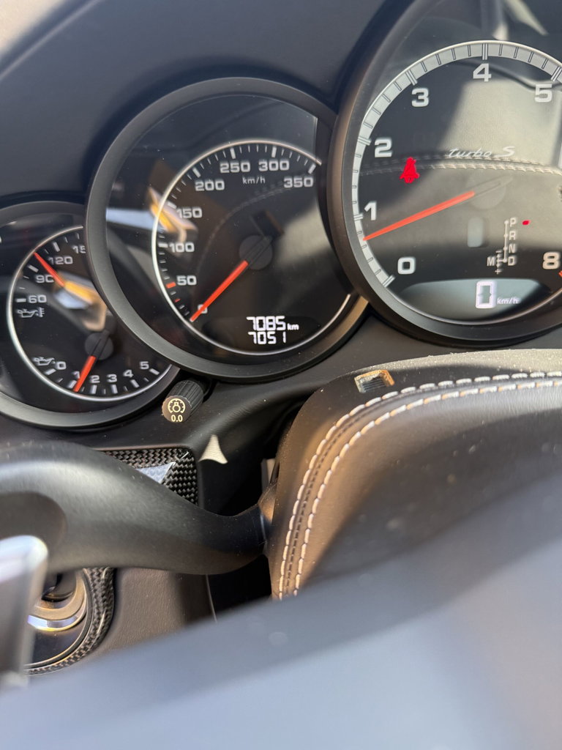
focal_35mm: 24
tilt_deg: -31.4
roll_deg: +3.1
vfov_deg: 71.6
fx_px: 520
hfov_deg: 56.8
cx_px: 281
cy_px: 375
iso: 200
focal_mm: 6.76
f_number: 1.78
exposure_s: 1/121
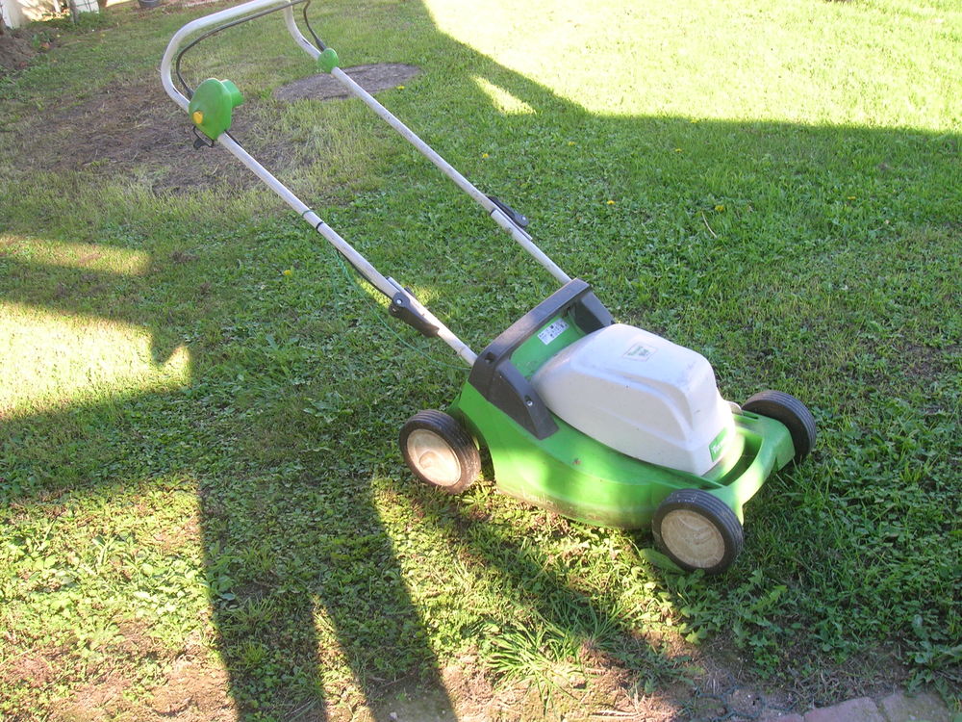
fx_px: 945
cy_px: 361
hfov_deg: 54.0
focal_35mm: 34
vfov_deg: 41.8
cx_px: 481
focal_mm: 5.7
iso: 50
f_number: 4.9
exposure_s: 1/31.3
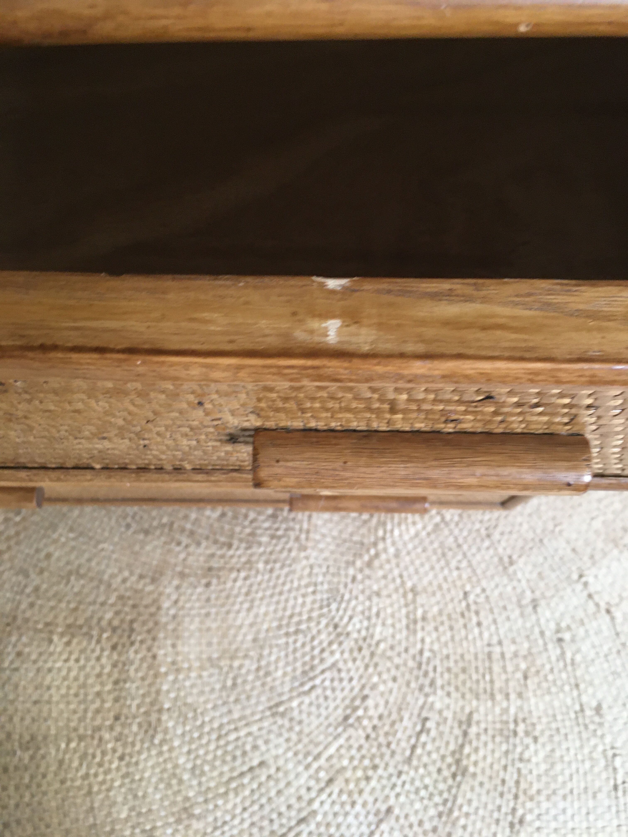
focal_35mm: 29
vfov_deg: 61.7
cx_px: 314
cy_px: 418
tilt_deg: -72.7
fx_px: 701
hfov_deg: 48.2
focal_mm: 4.15
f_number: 2.2
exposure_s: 1/33
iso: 160
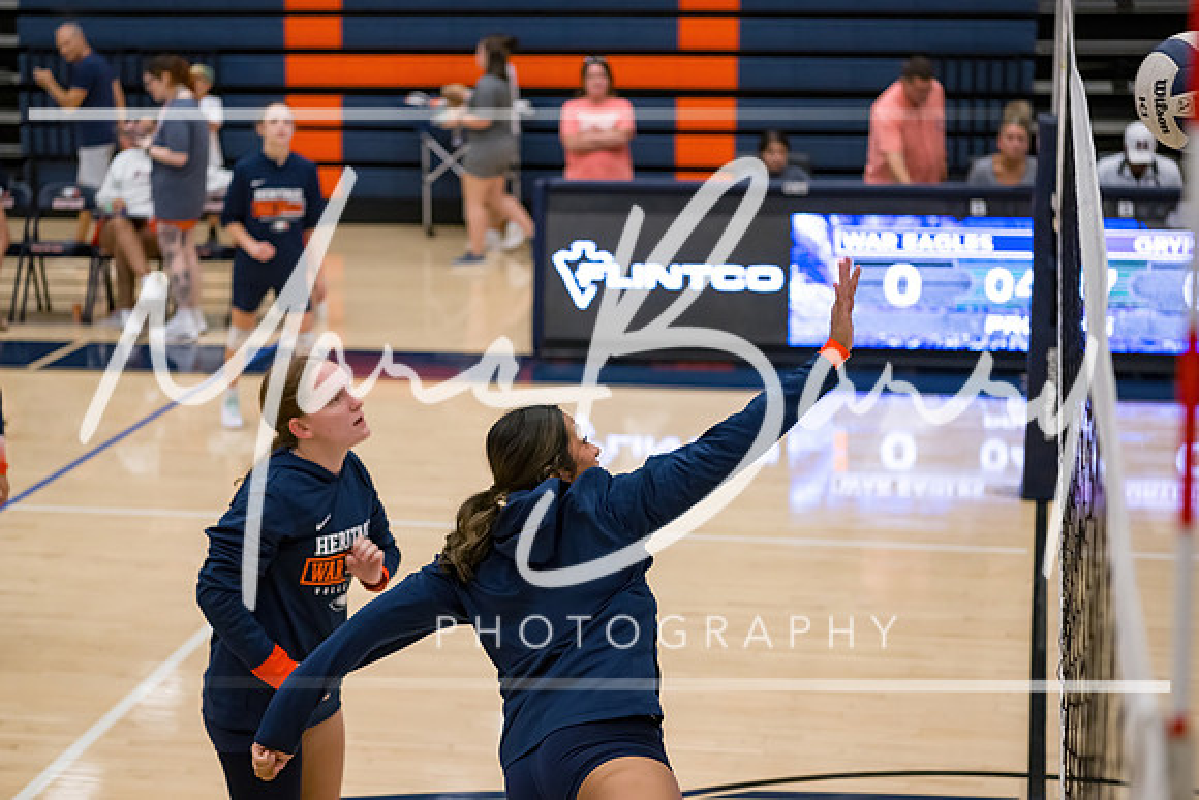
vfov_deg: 18.0
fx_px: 2531
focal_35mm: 76
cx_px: 558
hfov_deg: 26.6
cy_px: 381
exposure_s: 1/1000
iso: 2000
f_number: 2.8
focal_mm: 70
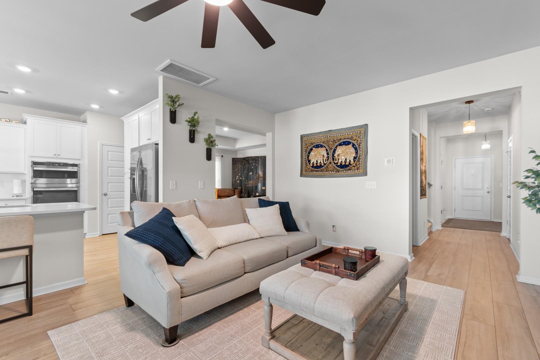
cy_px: 180
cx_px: 270
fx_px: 225
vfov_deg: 77.3
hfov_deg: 100.4
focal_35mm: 15
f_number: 4.5
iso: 100
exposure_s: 1/2
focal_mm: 10
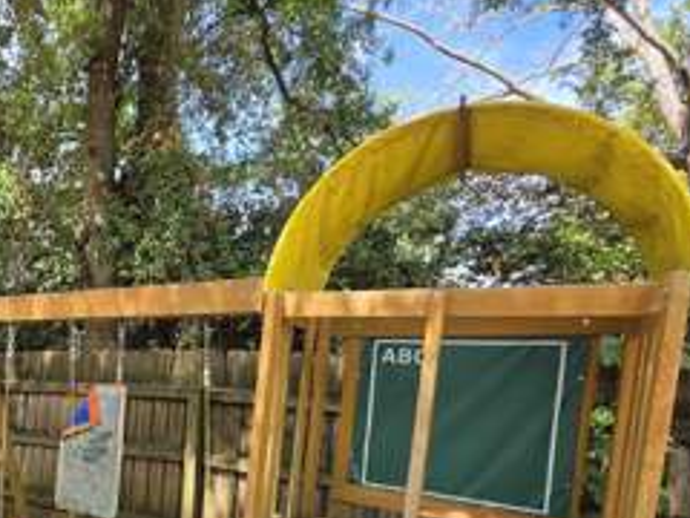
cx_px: 89
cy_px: 391
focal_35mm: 26
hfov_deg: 59.0
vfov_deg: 50.7
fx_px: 518
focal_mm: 2.2
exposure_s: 1/382
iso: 32
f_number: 1.9
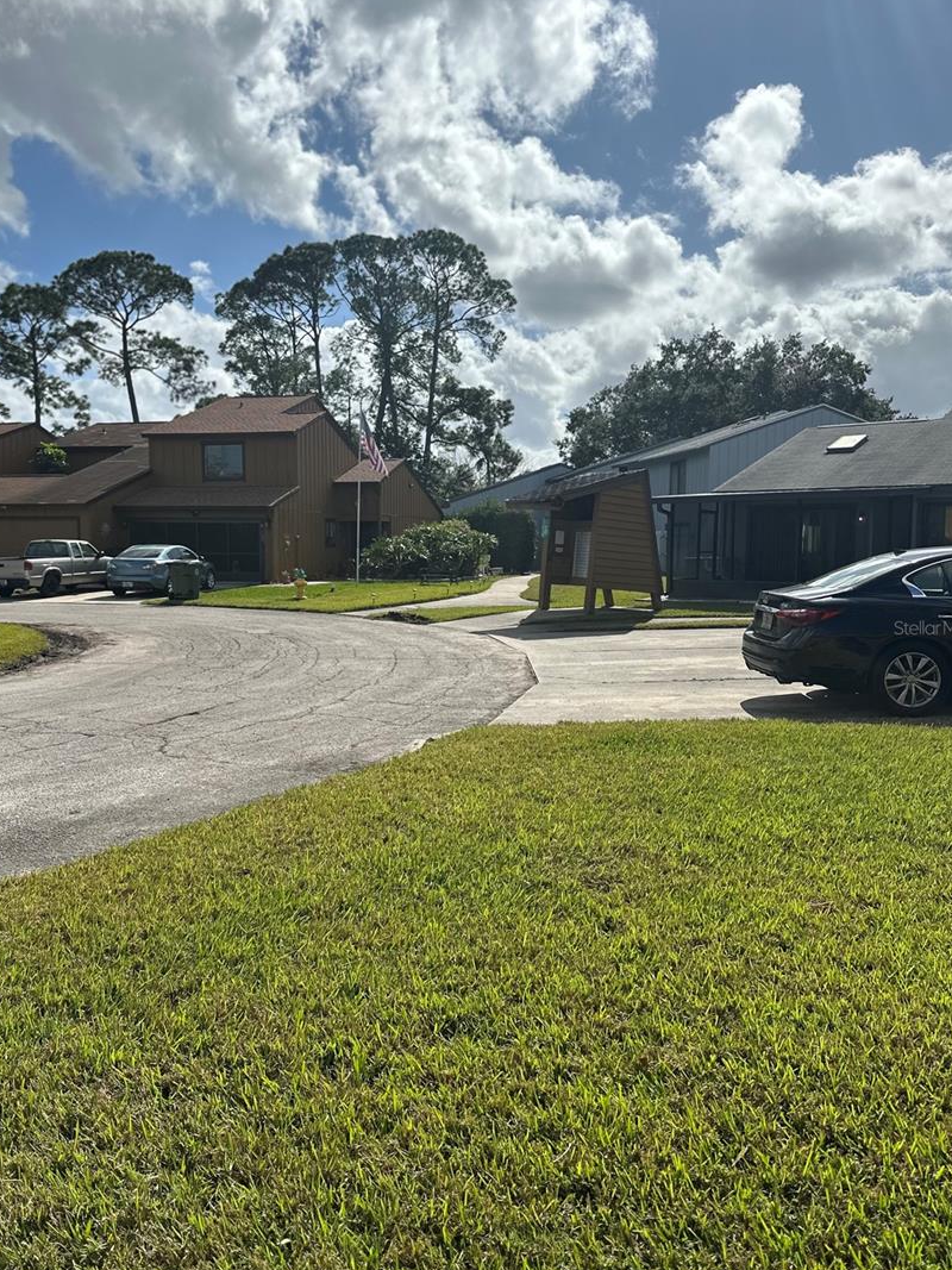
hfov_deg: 51.3
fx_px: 990
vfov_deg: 65.3
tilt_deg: -5.4
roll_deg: +0.2
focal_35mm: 27
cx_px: 443
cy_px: 627
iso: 80
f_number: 1.78
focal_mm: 6.86
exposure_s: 1/10753
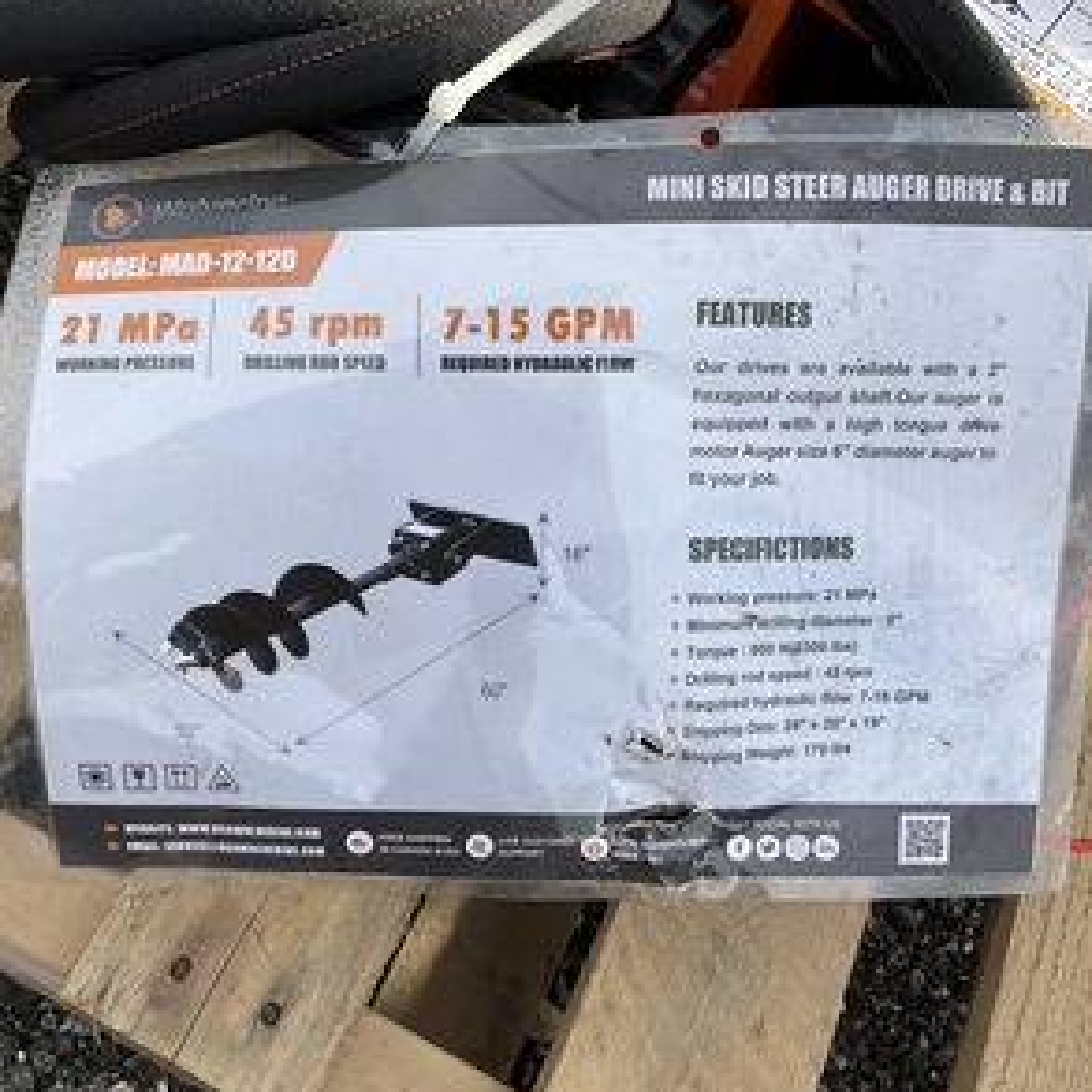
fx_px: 1249
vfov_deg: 47.2
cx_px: 507
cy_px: 544
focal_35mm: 35
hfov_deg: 47.2
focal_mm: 3
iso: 25
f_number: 1.8
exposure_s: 1/683
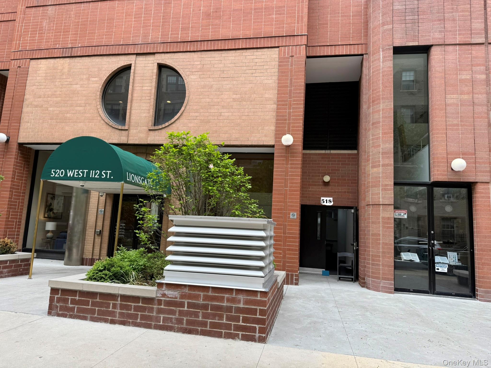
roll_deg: -3.0
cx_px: 246
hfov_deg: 71.6
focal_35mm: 24
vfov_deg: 56.8
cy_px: 184
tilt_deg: +8.7
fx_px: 340
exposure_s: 1/488
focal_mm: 6.76
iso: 80
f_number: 1.78
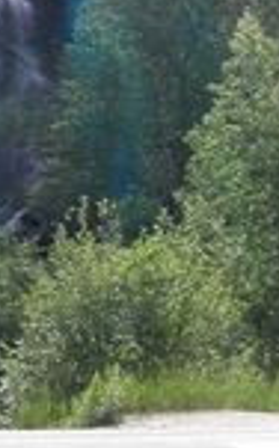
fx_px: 1305
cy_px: -65
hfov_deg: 12.1
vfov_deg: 18.6
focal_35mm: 107
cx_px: 42
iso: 100
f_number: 8
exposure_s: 1/90
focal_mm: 7.8
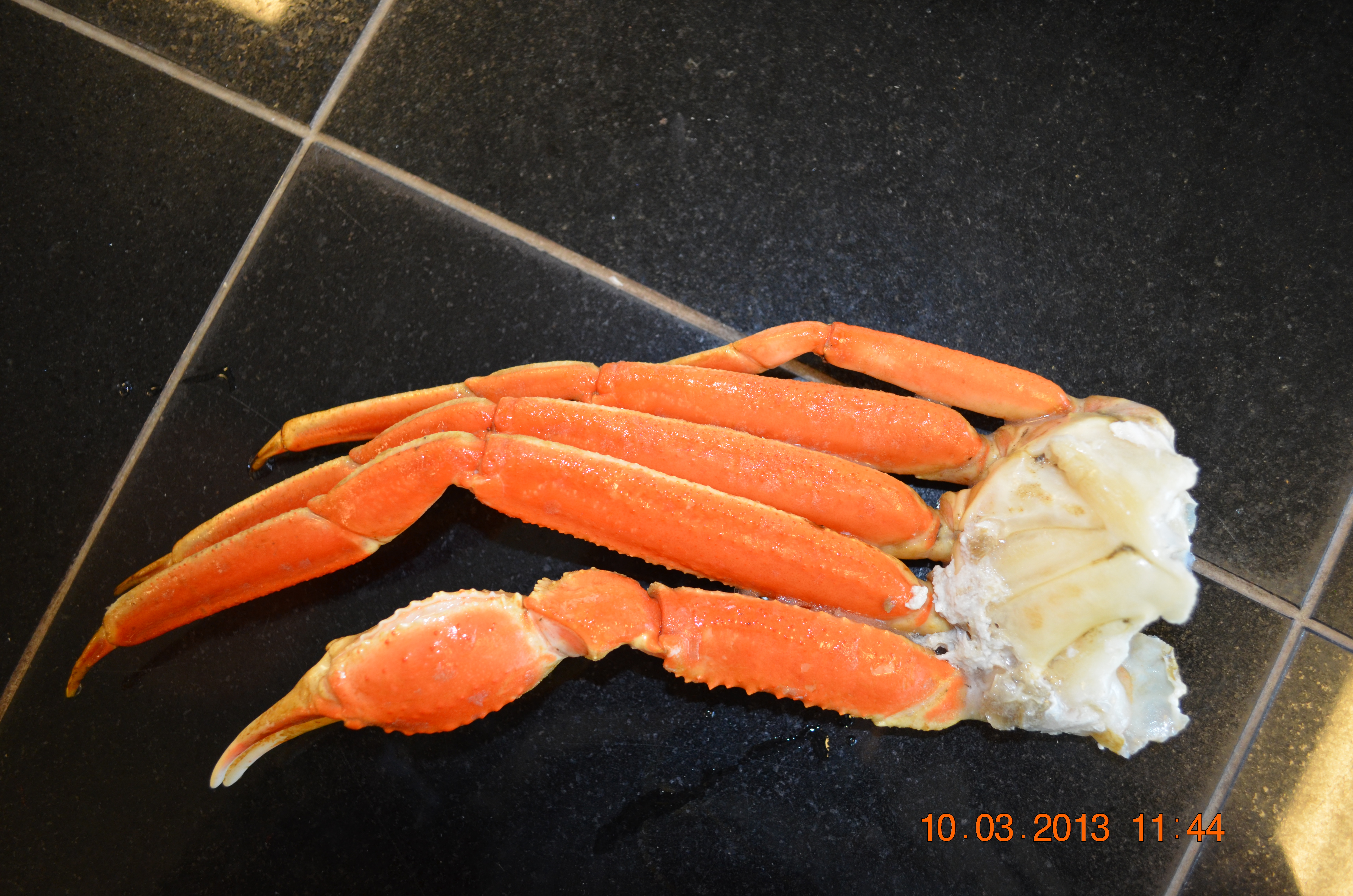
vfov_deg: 43.4
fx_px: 1125
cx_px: 676
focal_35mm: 30
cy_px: 448
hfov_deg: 62.0
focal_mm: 20
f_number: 3.8
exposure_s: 1/60
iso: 640
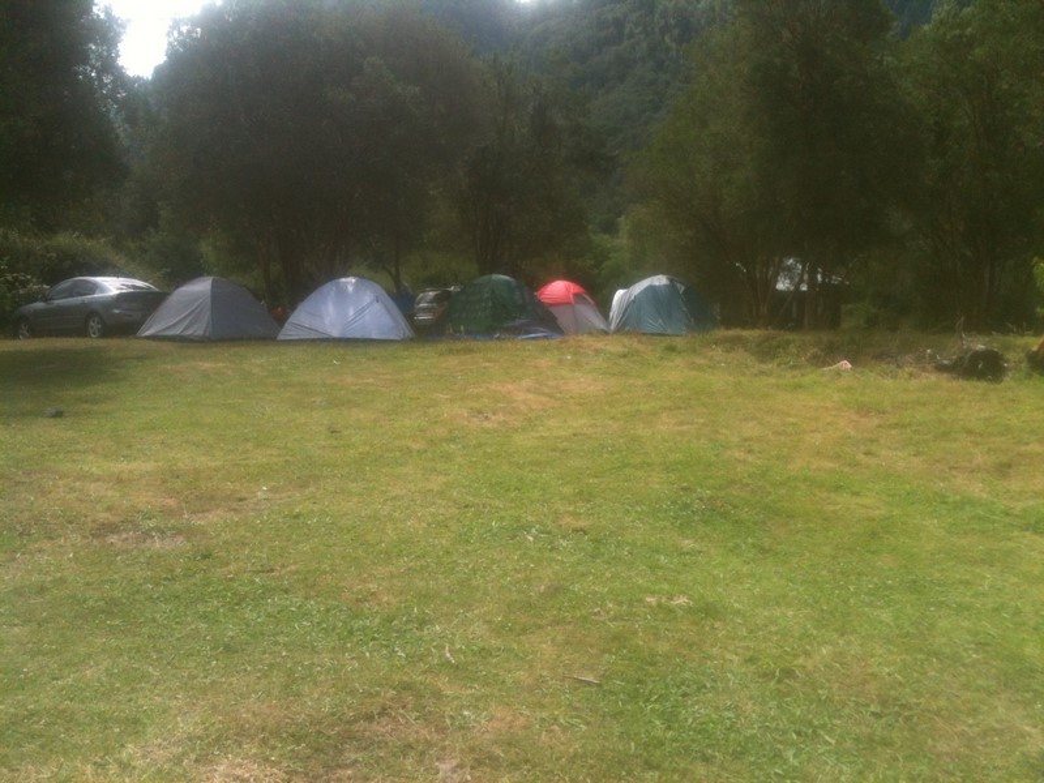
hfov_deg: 52.6
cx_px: 522
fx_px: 1056
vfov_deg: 40.7
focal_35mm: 35
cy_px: 392
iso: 64
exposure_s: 1/469
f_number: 2.8
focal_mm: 3.85
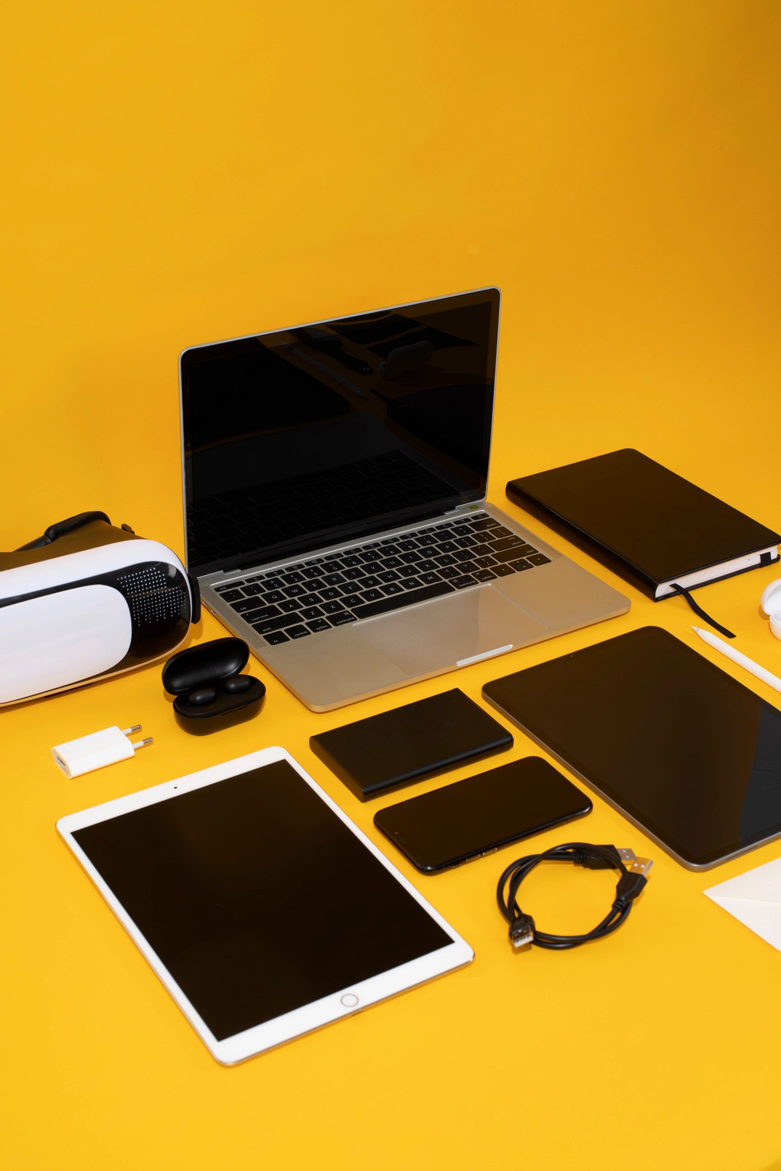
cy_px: 586
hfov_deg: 27.0
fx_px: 1626
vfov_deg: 39.6
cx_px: 390
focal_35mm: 50
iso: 100
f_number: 5
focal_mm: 50
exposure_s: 1/100
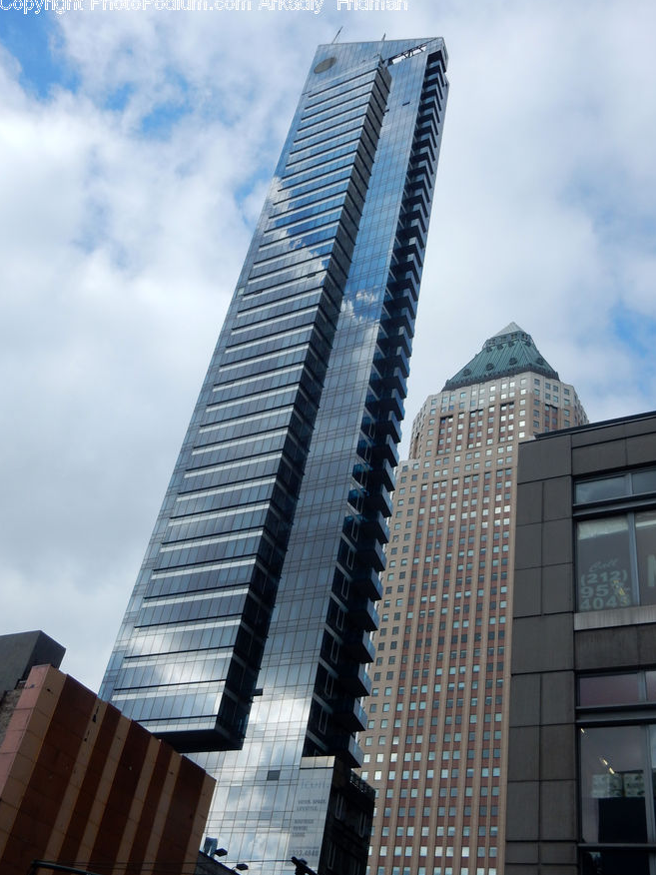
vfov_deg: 50.1
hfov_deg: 38.7
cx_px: 335
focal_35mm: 37
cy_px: 429
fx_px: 935
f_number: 4
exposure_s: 1/1000
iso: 125
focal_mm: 6.4
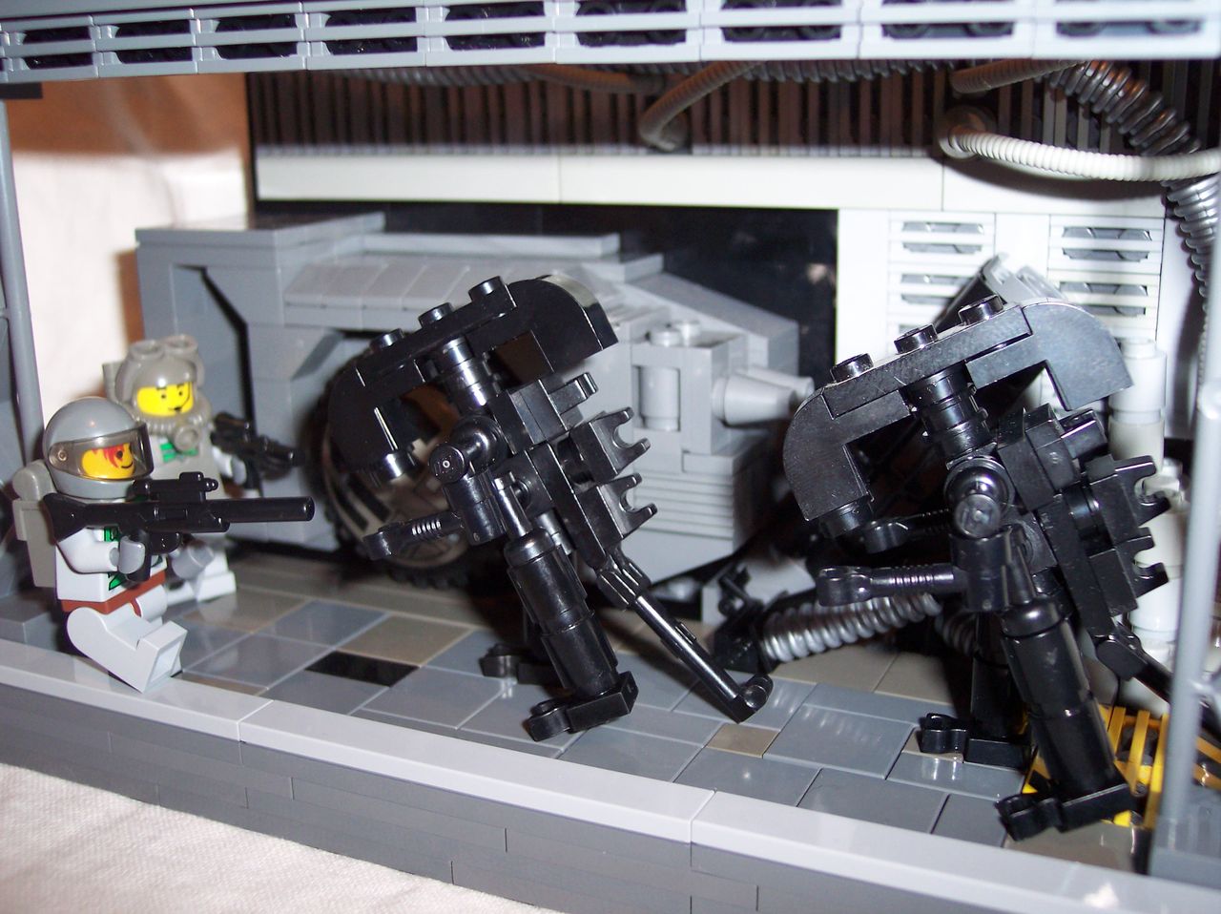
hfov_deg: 49.0
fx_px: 1339
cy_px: 457
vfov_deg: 37.7
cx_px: 610
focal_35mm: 38
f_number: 2.8
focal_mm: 8
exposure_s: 1/30
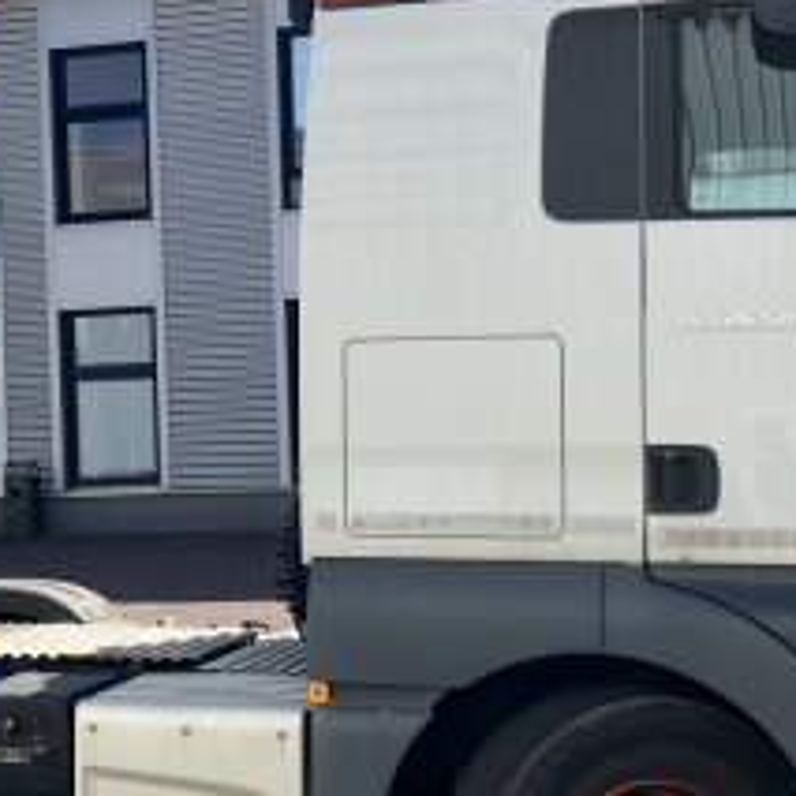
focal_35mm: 69
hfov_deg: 24.7
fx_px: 1795
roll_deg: +1.8
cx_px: 187
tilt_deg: +1.5
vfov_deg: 25.0
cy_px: 407
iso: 50
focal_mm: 5.7
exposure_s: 1/3356
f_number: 1.5
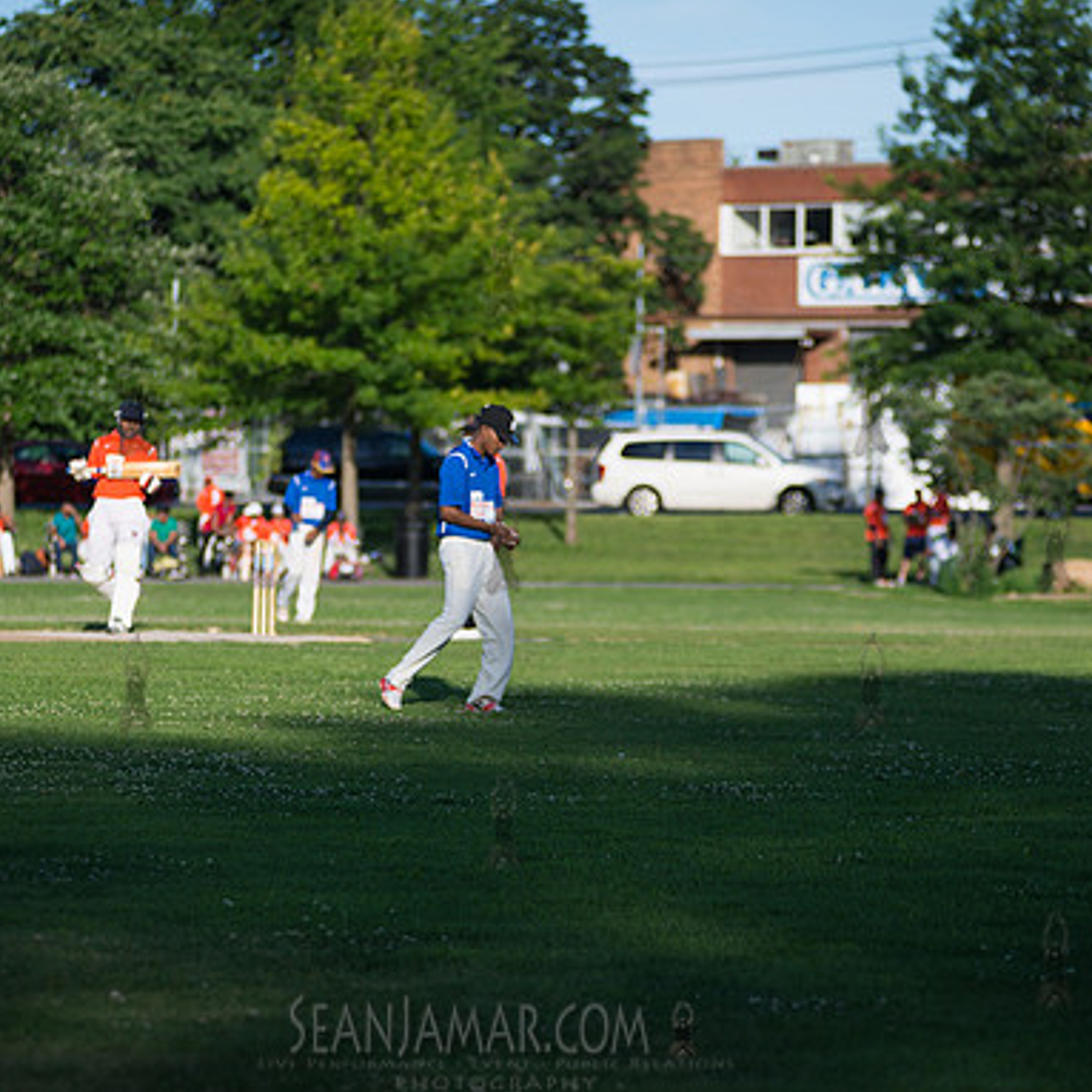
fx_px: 5746
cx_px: 502
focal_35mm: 161
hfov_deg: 10.9
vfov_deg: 10.9
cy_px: 543
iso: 200
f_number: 2.8
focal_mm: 125
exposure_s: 1/3200
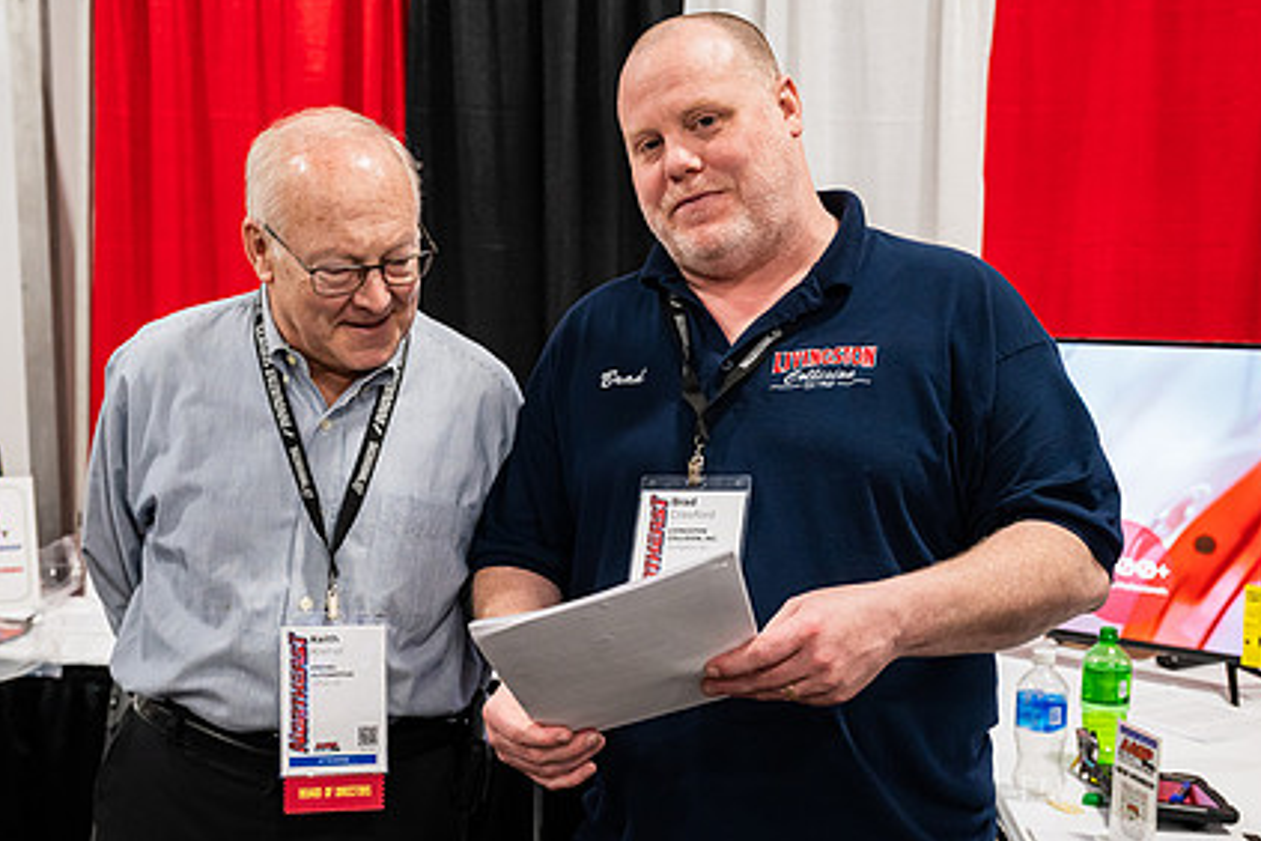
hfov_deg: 41.0
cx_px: 549
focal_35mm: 48
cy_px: 489
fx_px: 1681
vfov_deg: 28.0
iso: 3200
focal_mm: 35
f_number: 4
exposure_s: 1/200
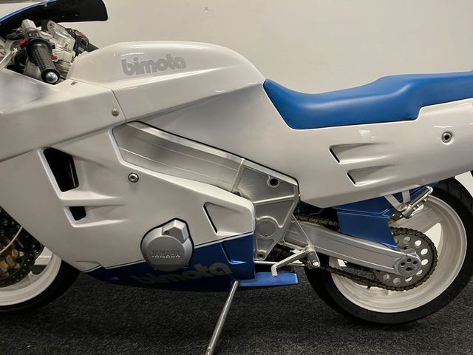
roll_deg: -1.2
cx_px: 236
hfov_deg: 67.3
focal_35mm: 26
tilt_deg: -5.1
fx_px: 355
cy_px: 178
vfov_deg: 53.1
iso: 80
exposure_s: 1/50
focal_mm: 5.1
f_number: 1.6
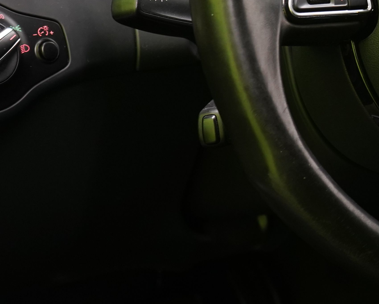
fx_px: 1189
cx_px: 505
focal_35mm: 106
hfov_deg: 17.0
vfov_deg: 14.3
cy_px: -6
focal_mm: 32
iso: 1600
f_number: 5
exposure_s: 1/20
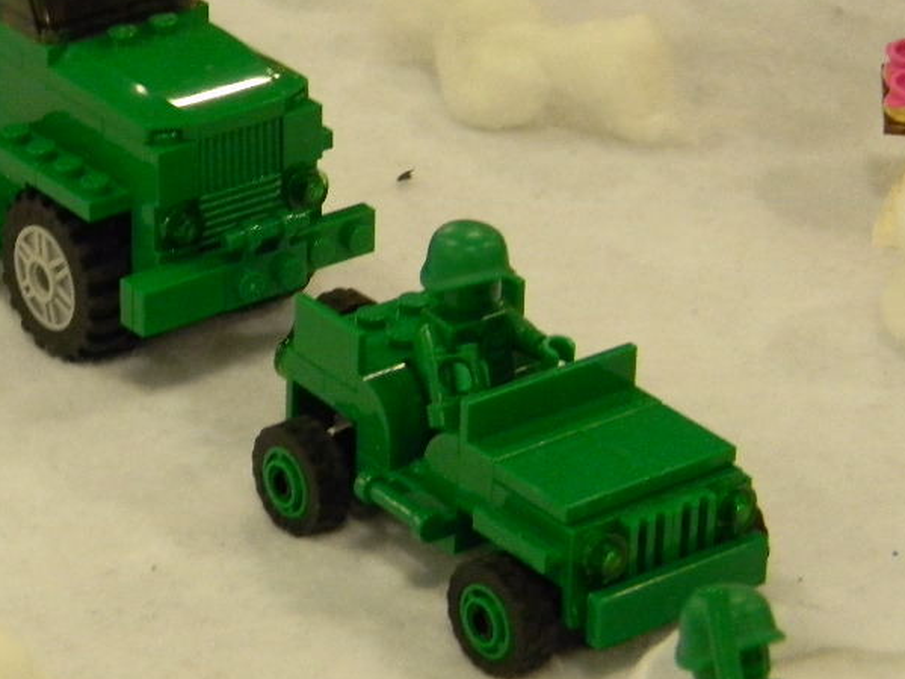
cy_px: 200
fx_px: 3712
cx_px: 166
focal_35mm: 142
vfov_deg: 10.4
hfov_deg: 13.8
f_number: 4.5
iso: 400
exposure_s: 1/33.5
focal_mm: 15.1
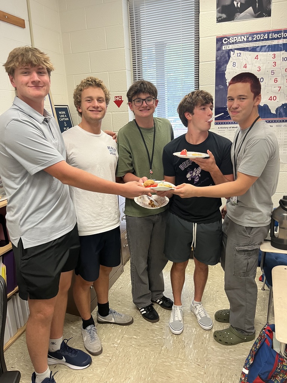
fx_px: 287
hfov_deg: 53.1
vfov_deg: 67.3
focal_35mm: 26
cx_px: 144
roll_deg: +2.2
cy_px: 192
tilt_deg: -15.2
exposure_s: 1/60
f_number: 1.6
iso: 125
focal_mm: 5.1
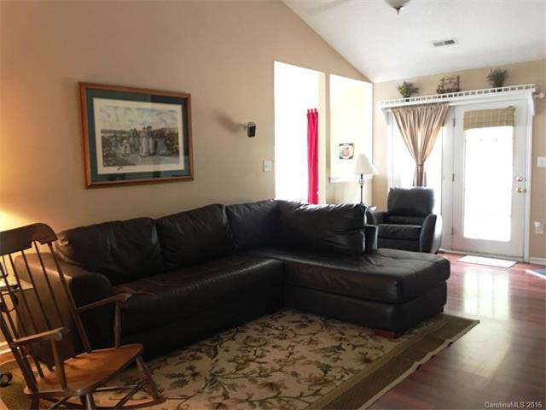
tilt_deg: -4.4
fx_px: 457
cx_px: 273
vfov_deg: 48.2
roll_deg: +0.8
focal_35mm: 29
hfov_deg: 61.7
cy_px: 205
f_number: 2.2
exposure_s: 1/8
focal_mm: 4.15
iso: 80
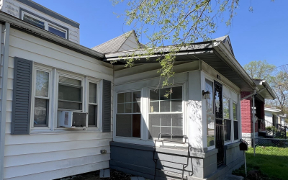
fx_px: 181
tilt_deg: +2.8
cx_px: 94
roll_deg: -0.2
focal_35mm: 23
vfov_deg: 52.4
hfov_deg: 74.6
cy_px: 114
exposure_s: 1/576
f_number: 1.8
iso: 32
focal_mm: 1.57
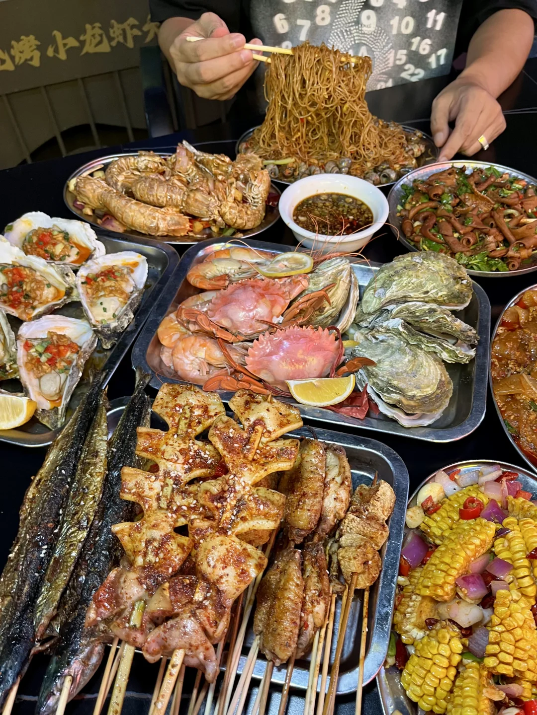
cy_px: 358
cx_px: 268
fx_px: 538
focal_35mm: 26
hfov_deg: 53.1
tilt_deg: -52.6
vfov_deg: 67.3
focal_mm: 5.1
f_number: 1.6
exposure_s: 1/50
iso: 160
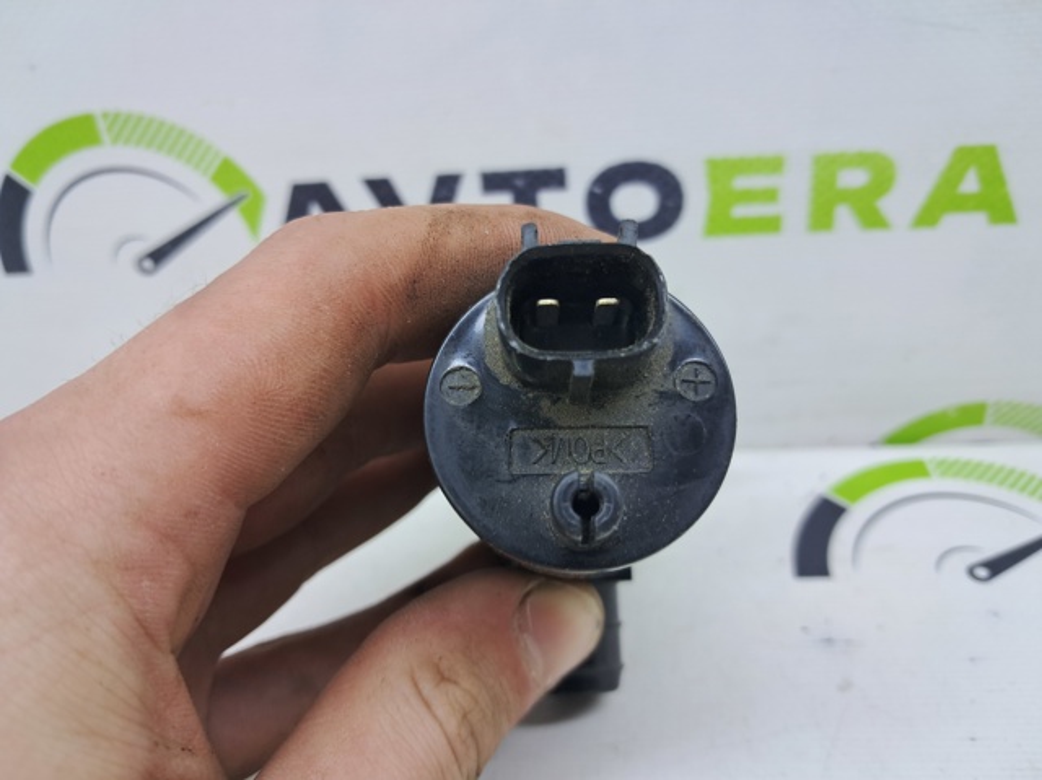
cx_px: 521
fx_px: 812
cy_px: 390
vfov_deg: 51.3
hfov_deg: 65.4
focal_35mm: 27
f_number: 1.8
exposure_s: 1/50
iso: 50
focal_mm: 4
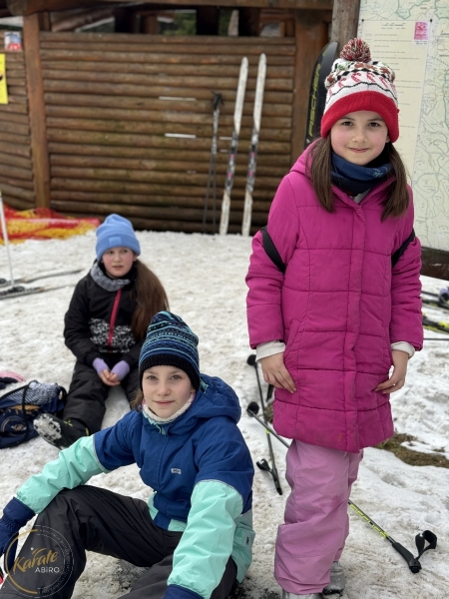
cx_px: 224
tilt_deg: -15.4
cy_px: 300
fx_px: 830
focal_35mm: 48
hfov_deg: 30.3
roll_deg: -1.7
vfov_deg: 39.7
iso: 64
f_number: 1.78
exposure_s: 1/549
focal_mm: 6.86
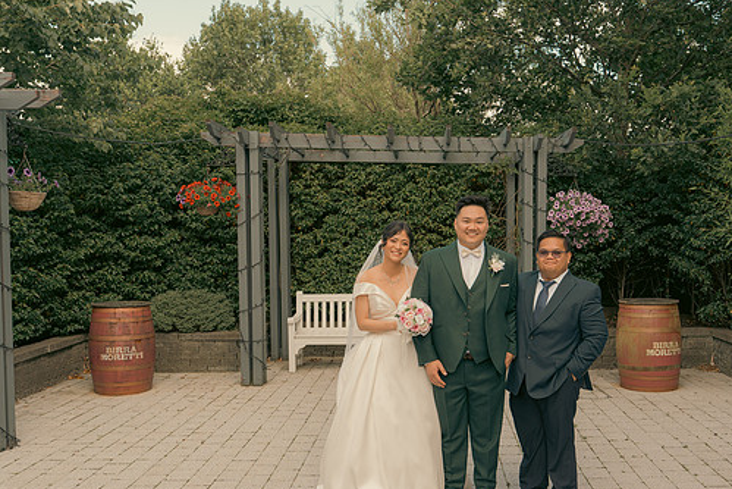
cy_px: 277
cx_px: 414
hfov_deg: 53.0
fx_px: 732
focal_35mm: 36
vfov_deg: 36.8
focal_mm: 31
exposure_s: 1/160
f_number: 5.6
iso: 200
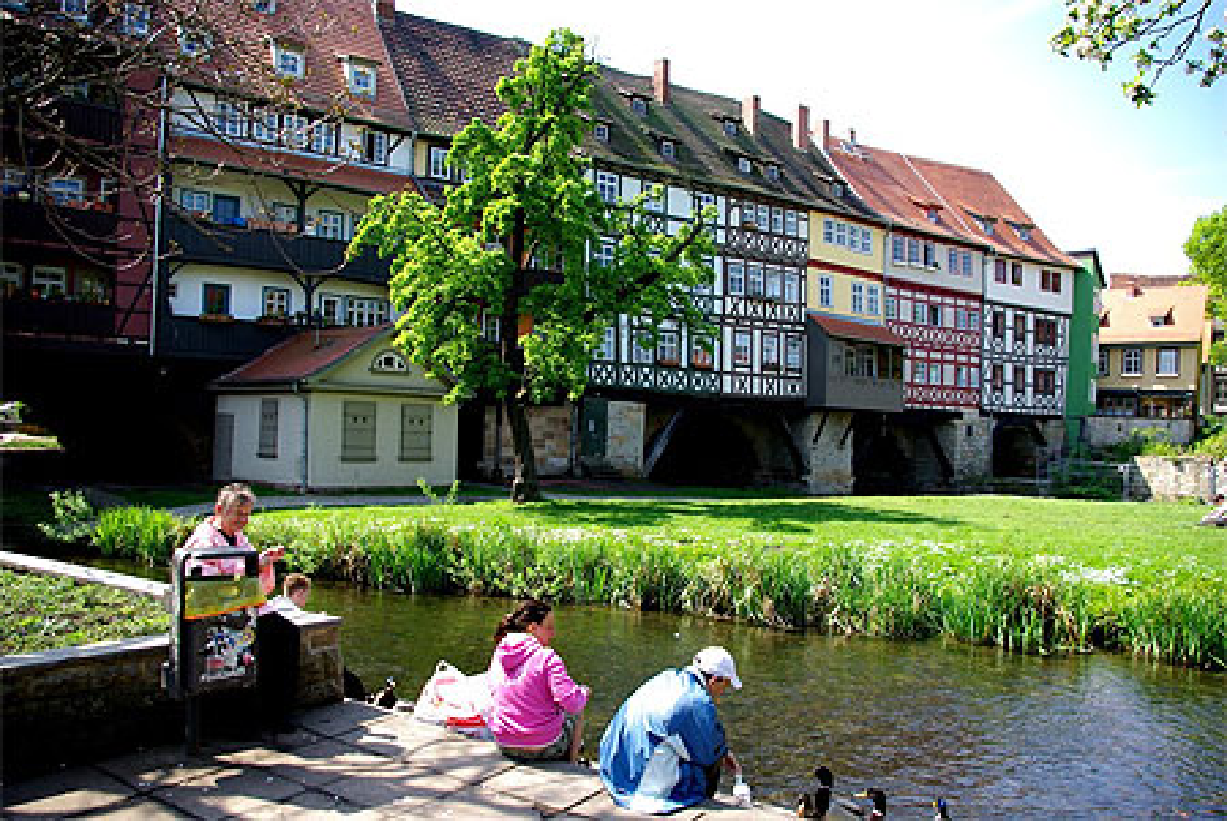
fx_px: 921
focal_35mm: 27
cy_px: 410
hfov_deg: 67.3
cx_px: 614
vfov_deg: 48.0
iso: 100
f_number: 5.6
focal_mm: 18
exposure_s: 1/125
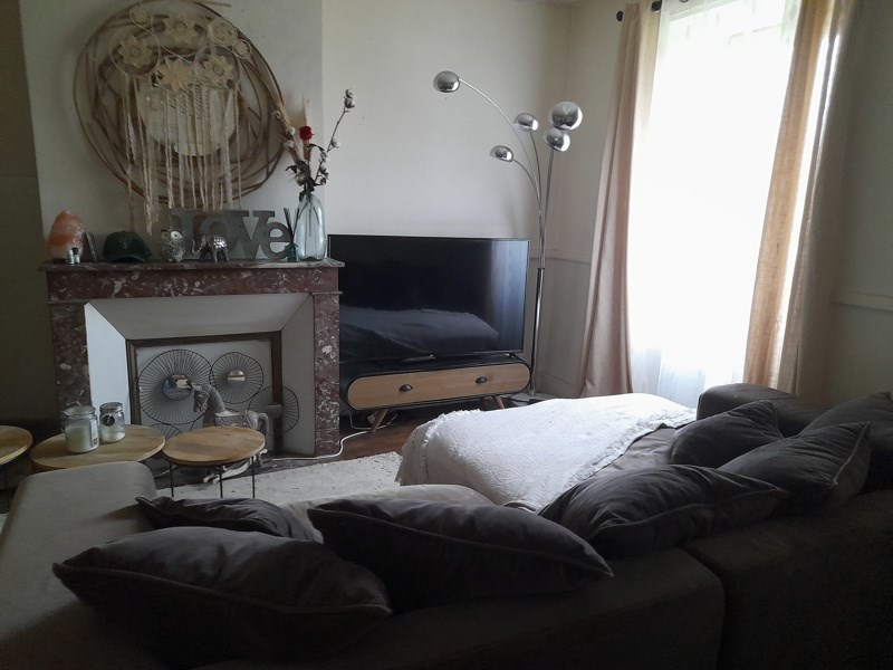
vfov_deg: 54.9
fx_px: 645
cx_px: 446
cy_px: 335
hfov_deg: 69.4
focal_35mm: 25
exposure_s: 1/50
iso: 400
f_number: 2
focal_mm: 4.6
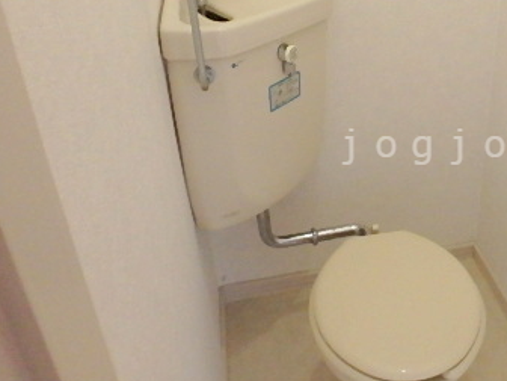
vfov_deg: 35.8
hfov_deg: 43.3
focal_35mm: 40
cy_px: 147
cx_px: 445
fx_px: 586
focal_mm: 3.7
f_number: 3.5
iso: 800
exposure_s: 1/25
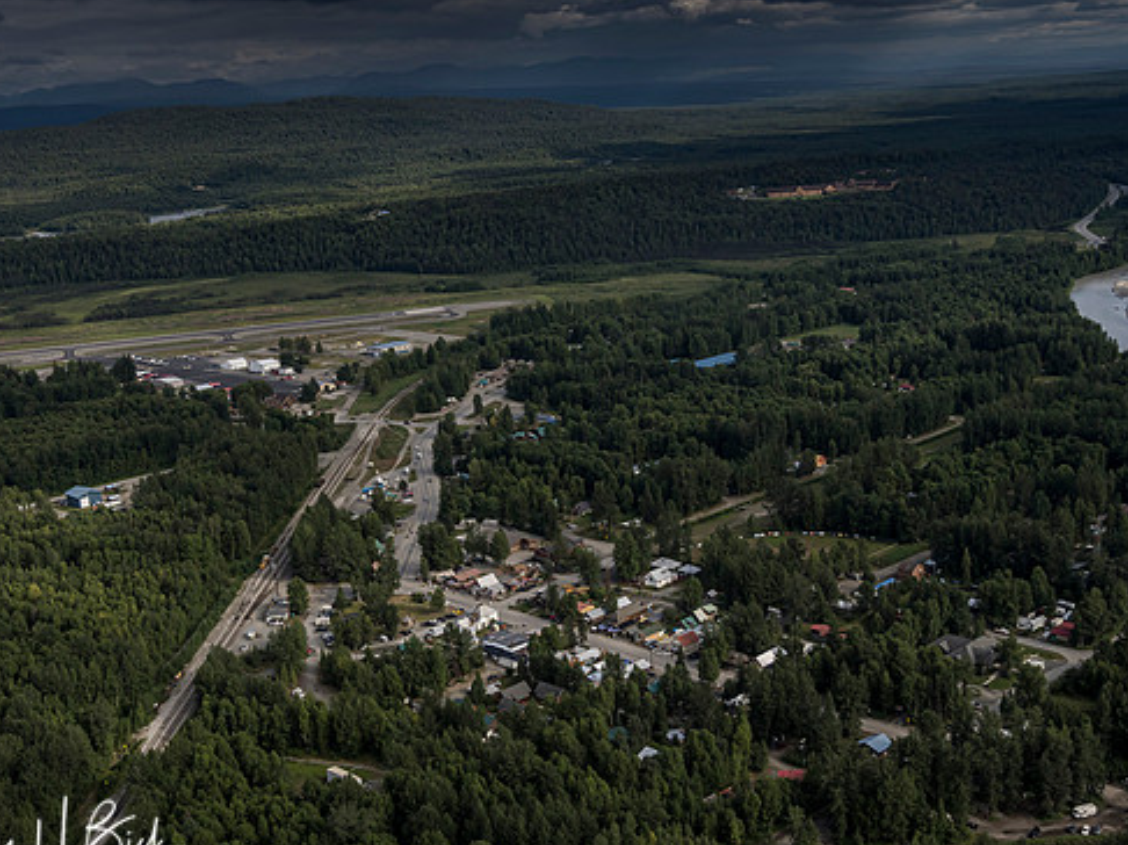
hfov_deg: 43.8
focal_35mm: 43
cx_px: 529
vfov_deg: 33.5
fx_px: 1401
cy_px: 468
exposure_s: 1/640
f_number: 6.3
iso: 400
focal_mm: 18
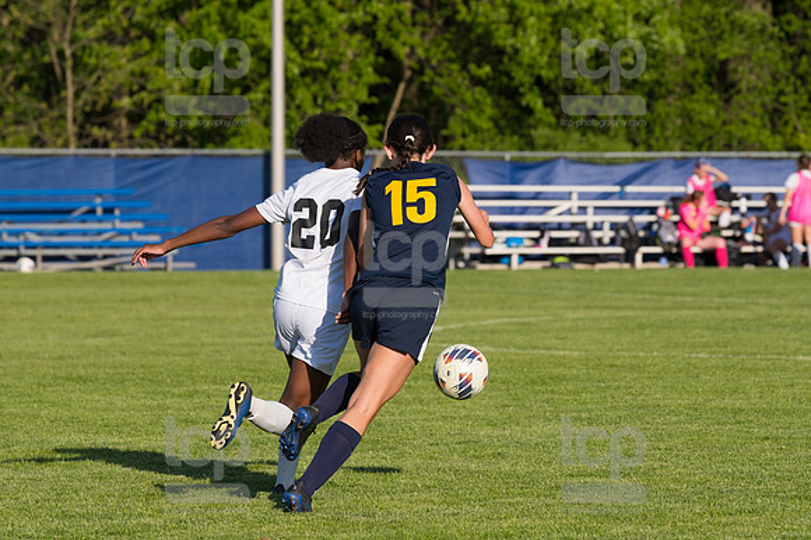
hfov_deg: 7.6
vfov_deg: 5.1
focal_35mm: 270
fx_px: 6079
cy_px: 270
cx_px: 406
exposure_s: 1/1600
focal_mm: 180
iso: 250
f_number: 5.6
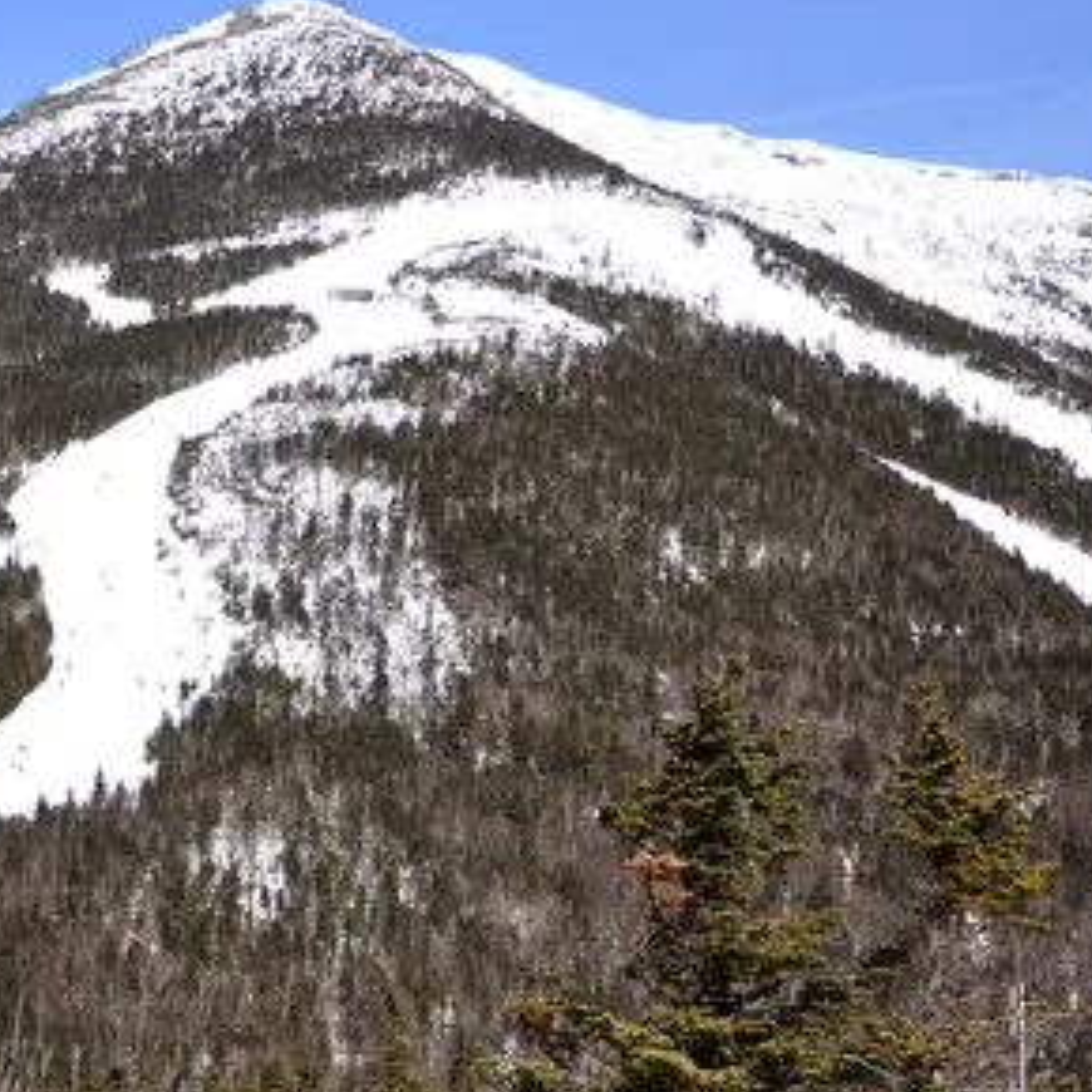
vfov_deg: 19.3
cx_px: 245
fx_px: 3212
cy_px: 397
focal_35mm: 90
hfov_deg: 19.1
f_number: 5
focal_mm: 32
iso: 200
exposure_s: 1/1250
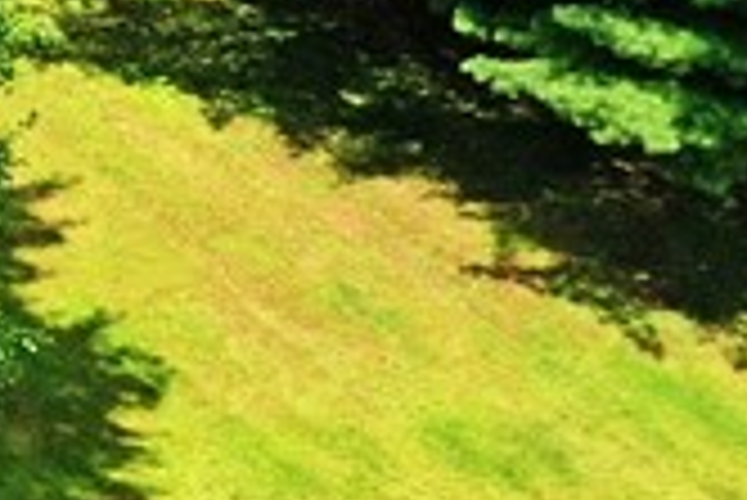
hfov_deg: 8.9
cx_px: -1575
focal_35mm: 183
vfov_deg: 7.2
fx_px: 3800
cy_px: -495
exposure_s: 1/320
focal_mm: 10.26
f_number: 5.6
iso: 100
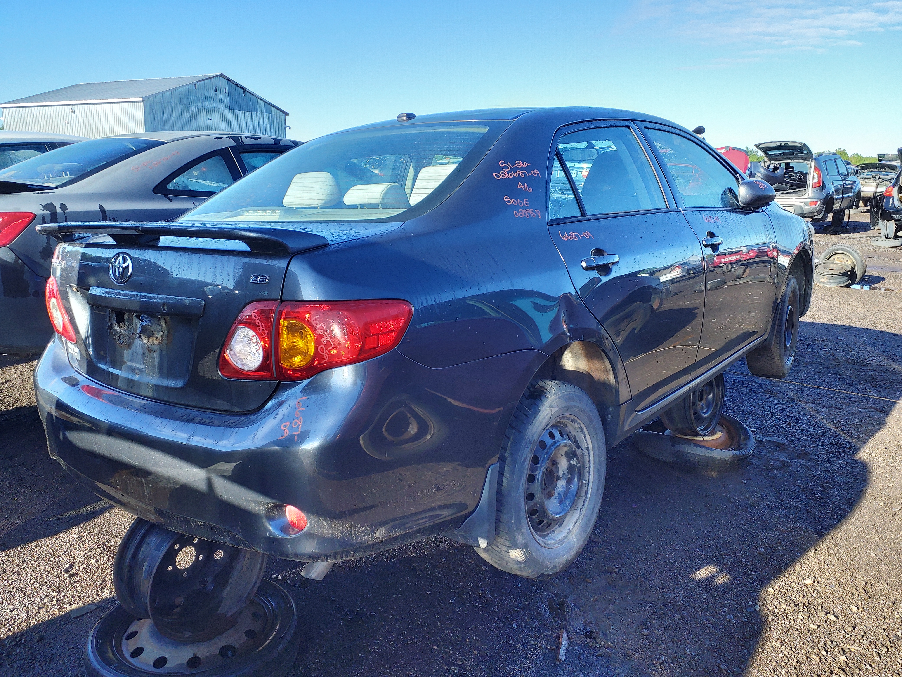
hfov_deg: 67.3
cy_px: 338
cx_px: 451
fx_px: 677
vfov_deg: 53.1
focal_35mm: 26
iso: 40
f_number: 1.9
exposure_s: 1/135
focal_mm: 3.58
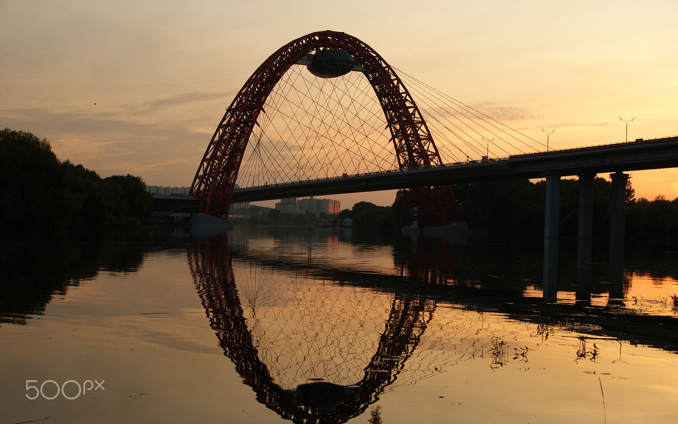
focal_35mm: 46
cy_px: 218
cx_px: 339
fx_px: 850
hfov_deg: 43.5
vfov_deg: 28.0
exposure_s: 1/60
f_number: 5.6
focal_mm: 30
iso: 100
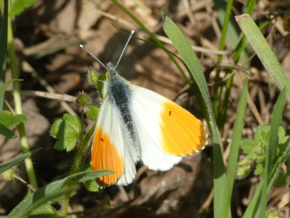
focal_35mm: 138
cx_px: 145
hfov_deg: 14.3
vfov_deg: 10.7
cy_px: 109
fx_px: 1156
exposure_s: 1/160
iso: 80
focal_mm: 24.7
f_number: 5.3
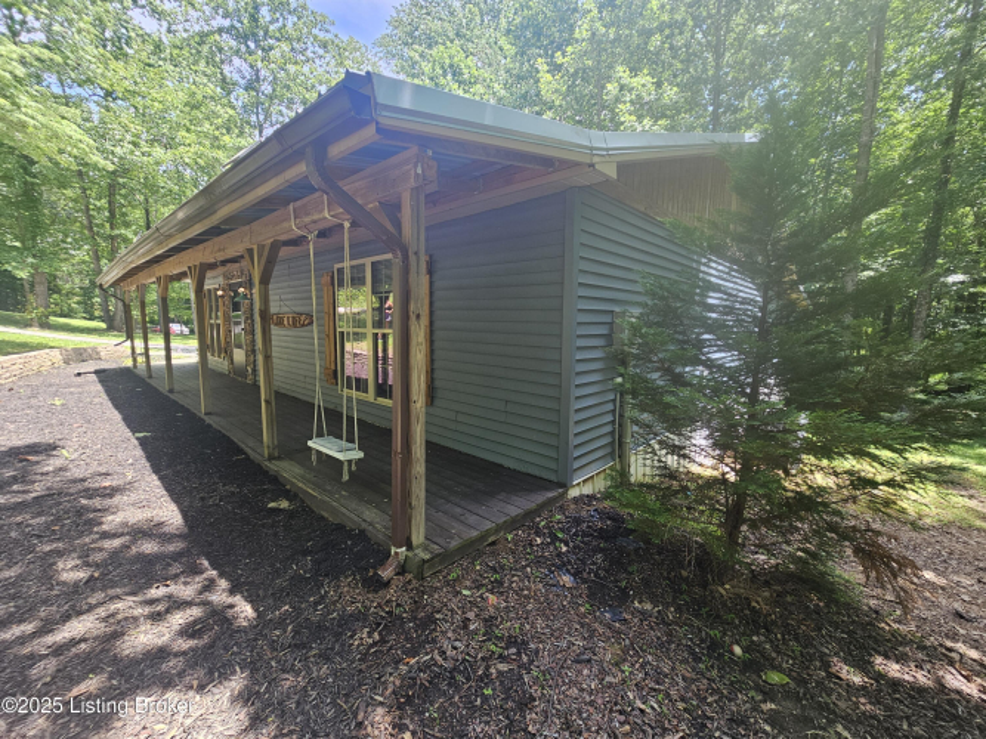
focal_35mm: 13
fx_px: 370
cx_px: 493
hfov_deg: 106.2
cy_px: 370
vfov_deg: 89.9
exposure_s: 1/156
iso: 50
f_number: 2.2
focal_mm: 2.2
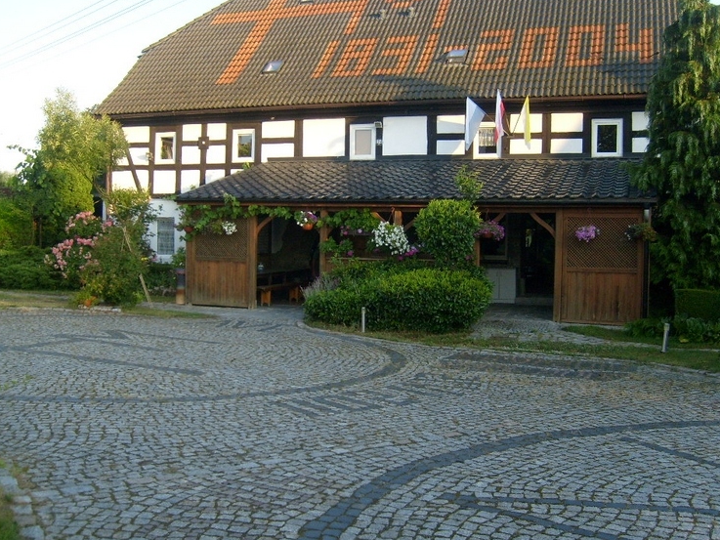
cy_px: 257
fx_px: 791
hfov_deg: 49.0
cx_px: 353
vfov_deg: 37.7
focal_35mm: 38
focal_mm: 5.8
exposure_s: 1/250
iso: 80
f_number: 2.8
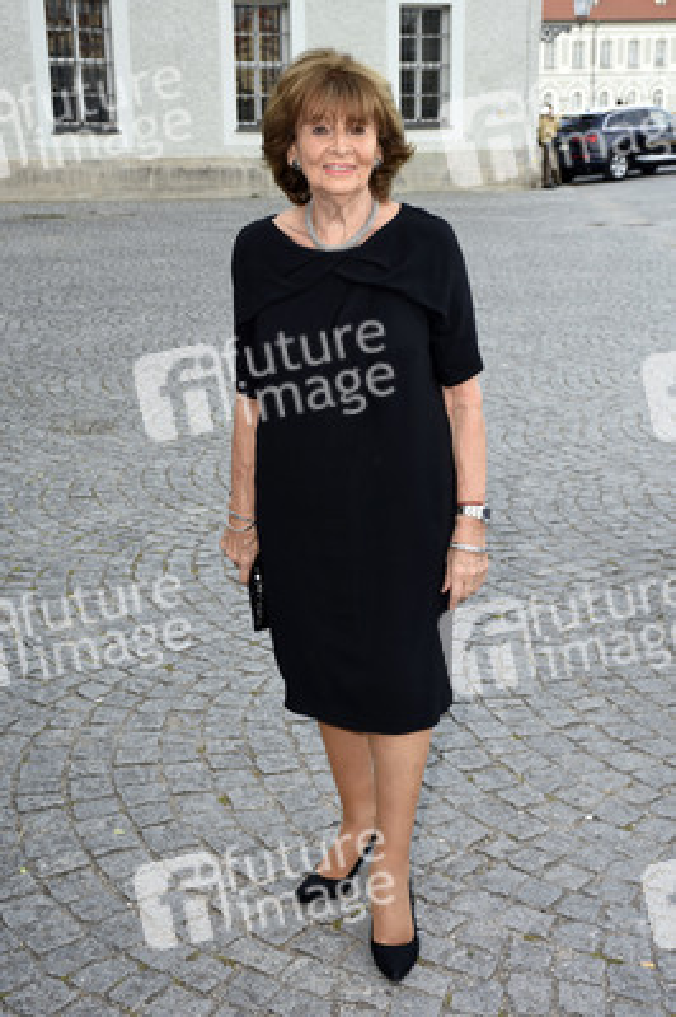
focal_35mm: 48
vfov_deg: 41.1
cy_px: 508
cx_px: 338
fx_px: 1354
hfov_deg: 28.0
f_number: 5.6
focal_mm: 32
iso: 160
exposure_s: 1/100
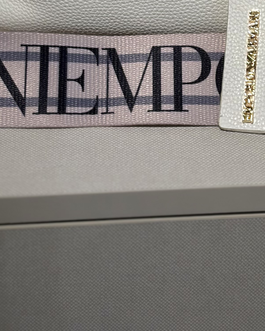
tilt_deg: -29.0
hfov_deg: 11.2
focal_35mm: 137
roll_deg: -1.5
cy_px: -74
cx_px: 217
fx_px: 1343
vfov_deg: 13.6
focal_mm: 5.96
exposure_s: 1/302
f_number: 1.6
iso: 32
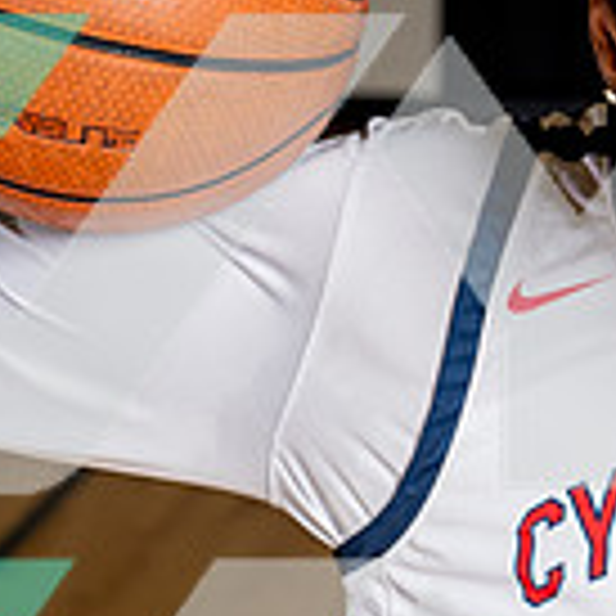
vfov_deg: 9.2
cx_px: 764
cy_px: 254
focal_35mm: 191
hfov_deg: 9.0
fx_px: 3845
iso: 250
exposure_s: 1/250
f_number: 5.6
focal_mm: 53
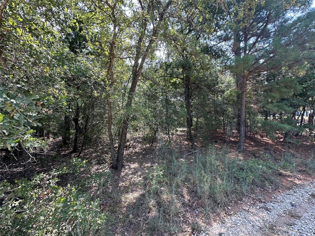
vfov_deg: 85.7
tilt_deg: +2.2
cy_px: 118
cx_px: 158
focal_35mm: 14
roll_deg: +1.2
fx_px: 127
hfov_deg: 102.1
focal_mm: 2.22
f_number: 2.2
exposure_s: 1/150
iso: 40
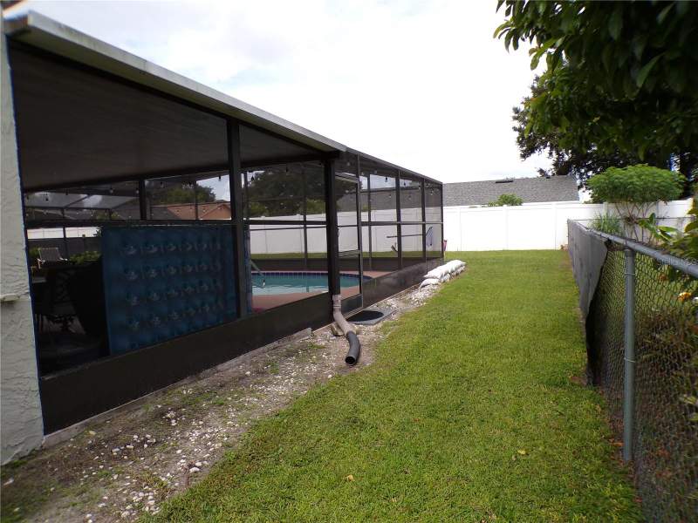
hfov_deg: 71.6
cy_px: 262
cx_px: 349
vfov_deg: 56.8
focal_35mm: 24
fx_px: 484
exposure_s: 1/1000
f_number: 3
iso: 100
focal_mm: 4.3
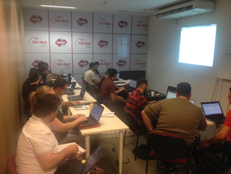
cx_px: 116
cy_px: 87
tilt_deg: -10.9
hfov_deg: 52.6
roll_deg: +0.4
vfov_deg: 40.7
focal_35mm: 35
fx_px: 234
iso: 100
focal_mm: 4.28
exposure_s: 1/20
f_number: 2.4
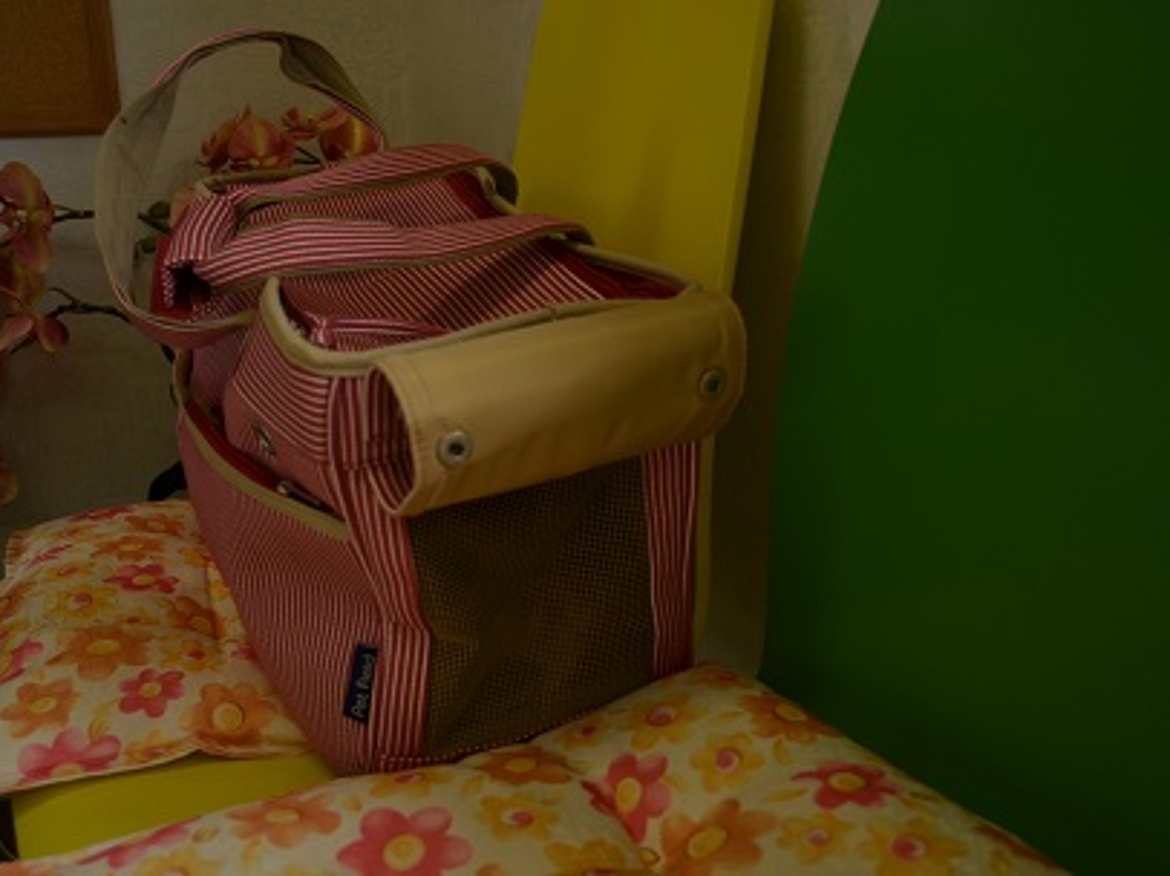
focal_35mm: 35
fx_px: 1182
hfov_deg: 52.6
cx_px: 543
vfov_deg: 40.7
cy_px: 425
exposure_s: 1/125
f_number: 3.8
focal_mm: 20
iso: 100
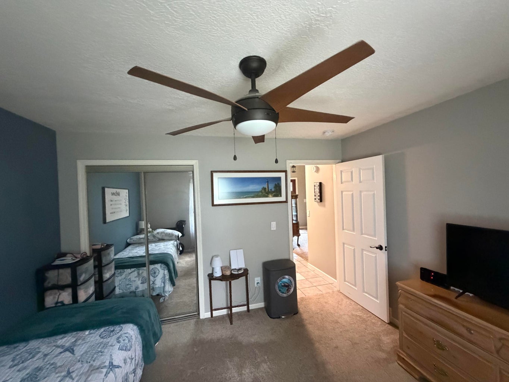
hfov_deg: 102.1
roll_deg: +3.1
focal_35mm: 14
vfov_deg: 85.7
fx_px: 206
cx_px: 254
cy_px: 191
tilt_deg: -1.3
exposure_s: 1/60
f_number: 2.2
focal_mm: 2.22
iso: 1000
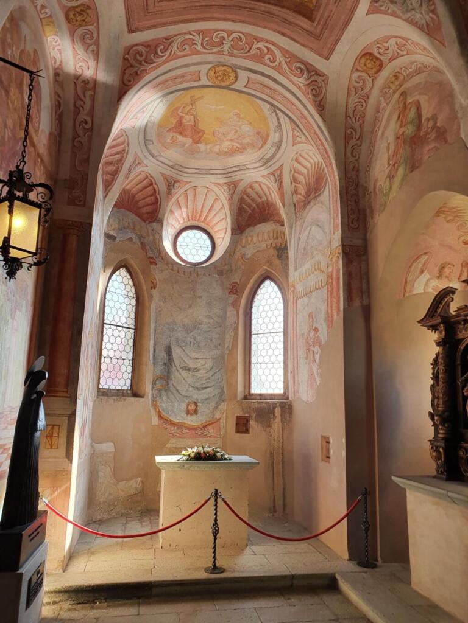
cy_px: 312
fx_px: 469
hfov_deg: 53.1
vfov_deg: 67.3
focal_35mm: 26
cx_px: 234
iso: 50
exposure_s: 1/149
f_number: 2.4
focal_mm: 4.32
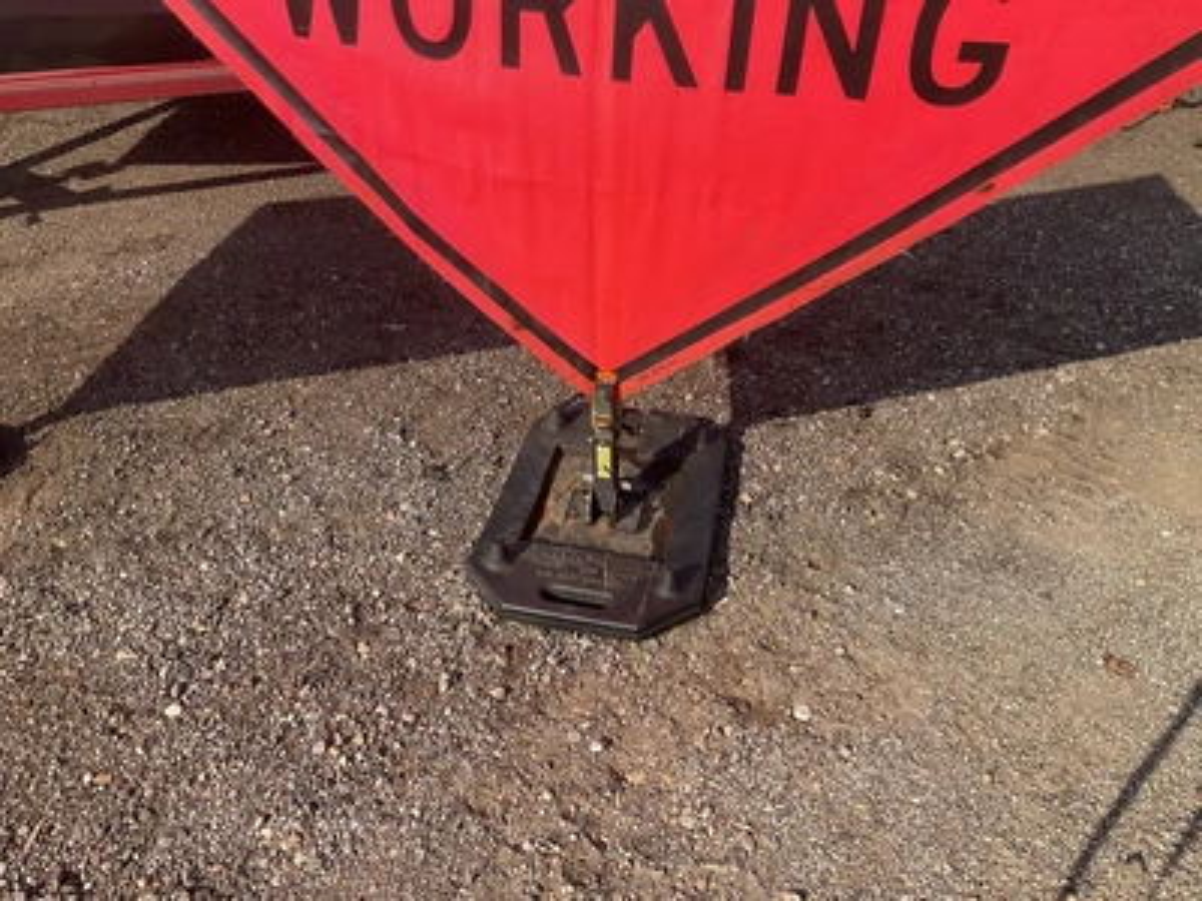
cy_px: 450
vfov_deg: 48.2
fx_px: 1007
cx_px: 601
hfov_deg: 61.7
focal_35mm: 29
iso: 25
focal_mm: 3
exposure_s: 1/1412
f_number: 1.8
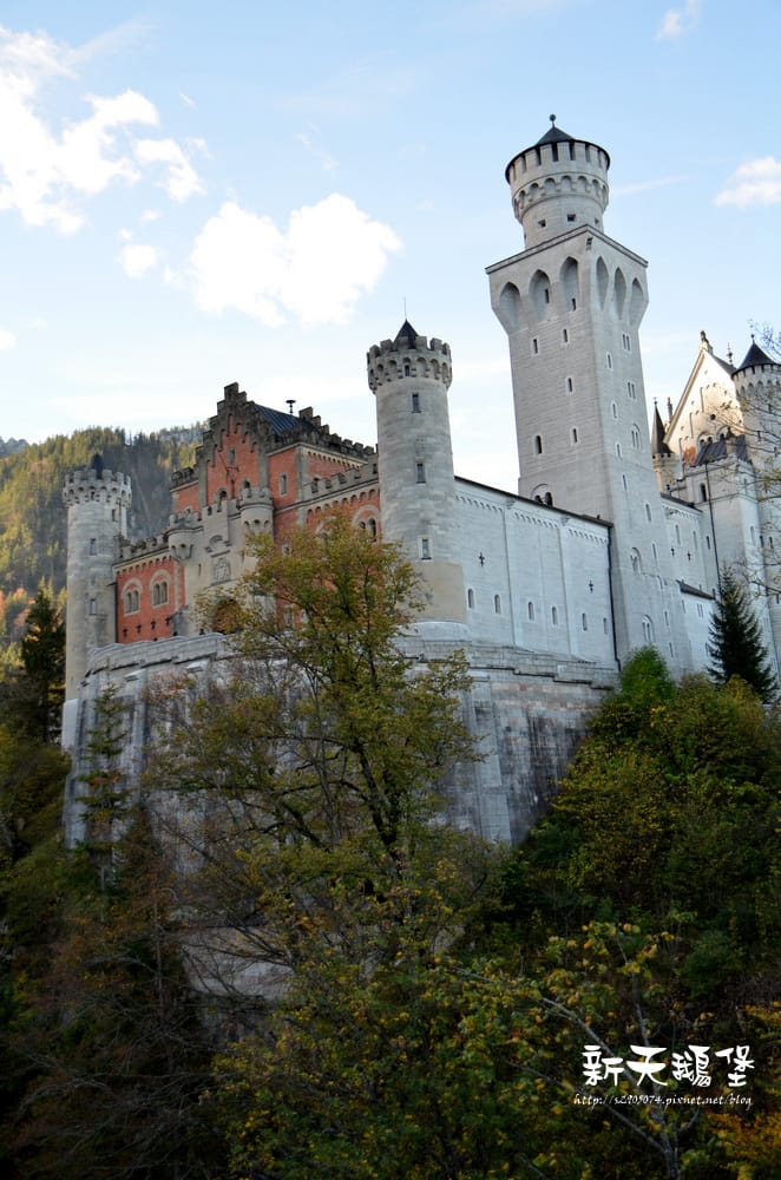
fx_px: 1324
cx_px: 390
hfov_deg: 32.9
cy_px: 590
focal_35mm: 40
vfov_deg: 48.0
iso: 500
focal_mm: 27
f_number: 3.8
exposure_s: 1/640
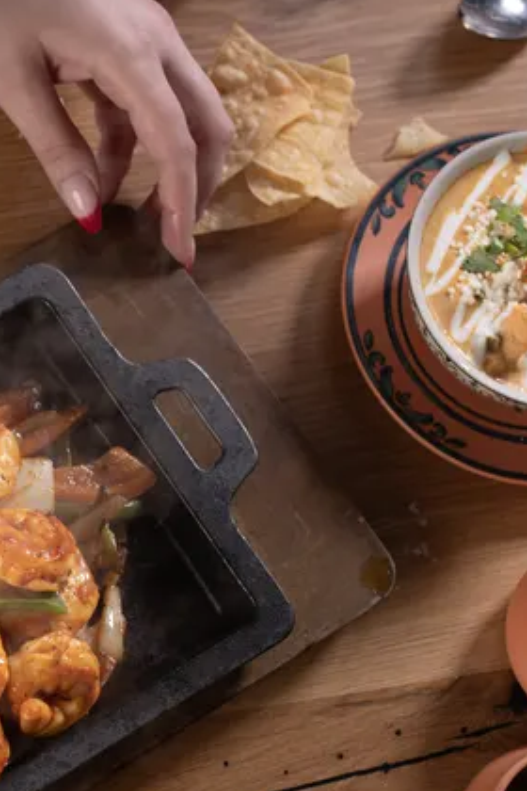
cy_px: 622
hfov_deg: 12.9
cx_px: -275
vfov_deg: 20.2
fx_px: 2196
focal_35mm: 100
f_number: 3.5
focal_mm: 35
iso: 400
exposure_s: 1/200
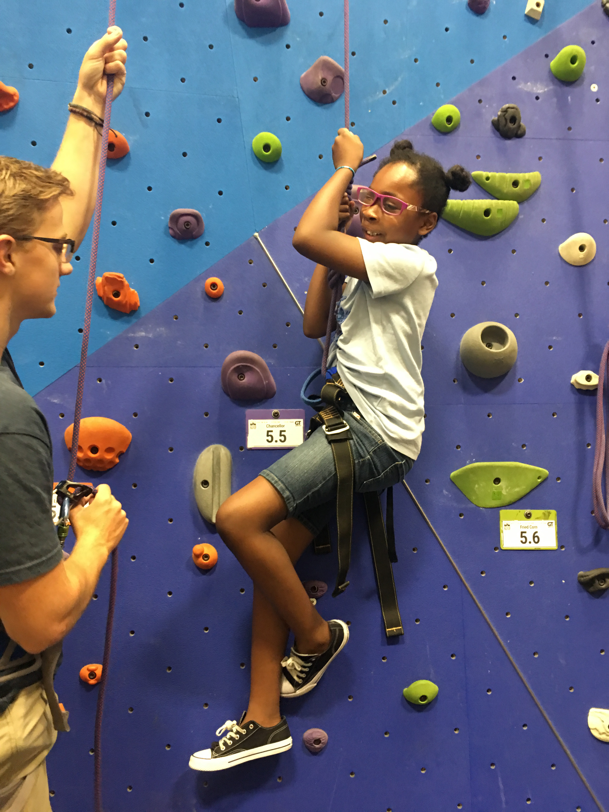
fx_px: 680
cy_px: 406
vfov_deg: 61.7
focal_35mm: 29
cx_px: 304
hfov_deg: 48.2
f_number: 2.2
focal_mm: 4.15
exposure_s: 1/10
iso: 100
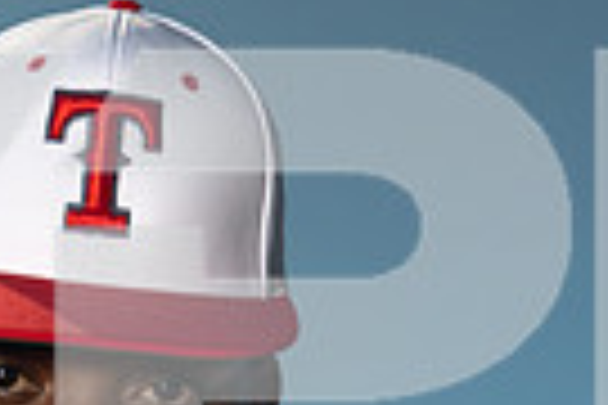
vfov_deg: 8.6
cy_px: 835
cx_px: -18
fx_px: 2533
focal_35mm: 150
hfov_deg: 13.5
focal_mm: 35
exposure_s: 1/200
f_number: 5.6
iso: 500
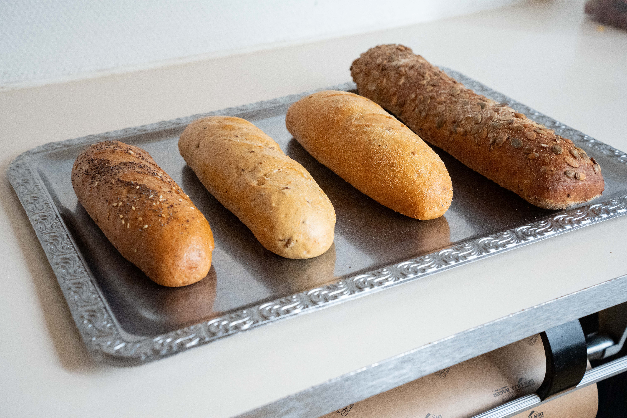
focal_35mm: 45
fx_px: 784
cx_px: 314
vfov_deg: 29.9
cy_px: 209
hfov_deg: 43.6
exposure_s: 1/400
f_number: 5.6
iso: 10000
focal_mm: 45
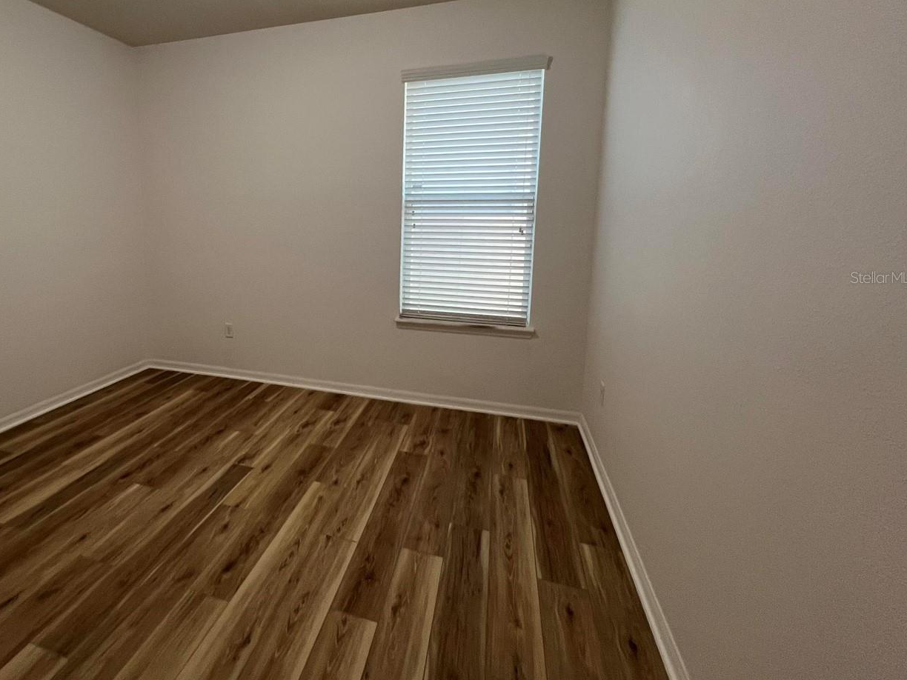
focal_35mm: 17
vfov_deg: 74.0
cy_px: 277
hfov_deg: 88.8
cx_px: 328
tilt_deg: -7.7
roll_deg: +0.1
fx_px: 445
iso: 250
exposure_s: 1/120
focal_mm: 1.57
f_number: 1.8
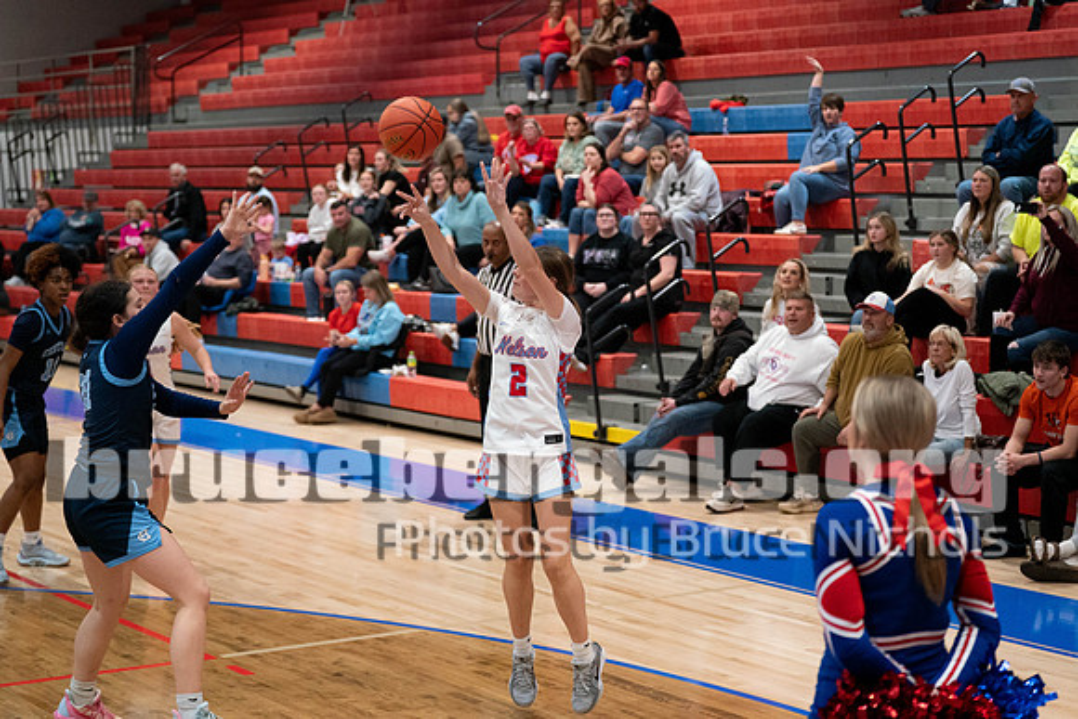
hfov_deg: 28.8
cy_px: 360
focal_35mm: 70
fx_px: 2097
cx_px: 539
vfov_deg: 19.5
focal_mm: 70
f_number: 2.8
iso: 5000
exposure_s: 1/1000
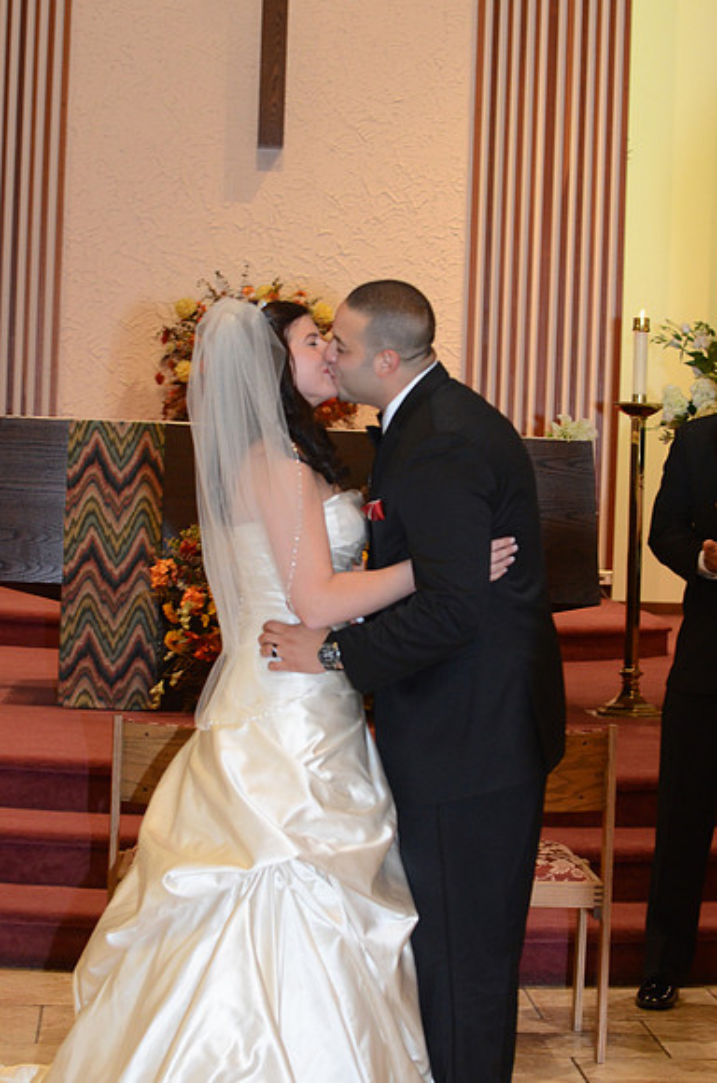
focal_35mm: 105
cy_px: 542
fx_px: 3152
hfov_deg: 13.0
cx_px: 358
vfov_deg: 19.5
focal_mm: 70
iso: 2000
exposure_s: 1/80
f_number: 5.6
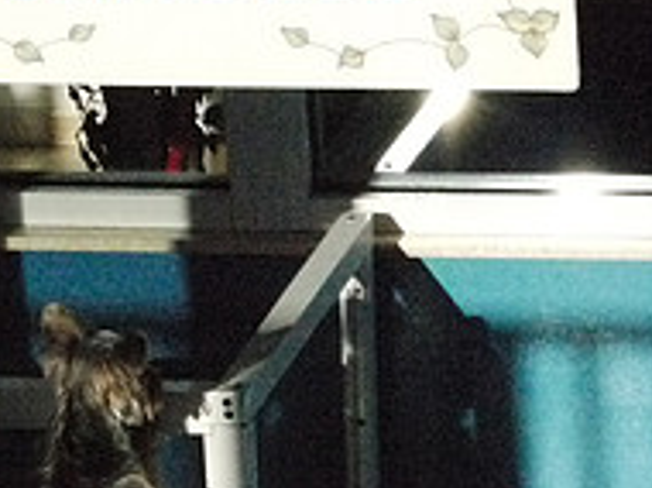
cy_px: 503
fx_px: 5173
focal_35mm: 275
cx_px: 841
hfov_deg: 7.1
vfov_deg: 5.4
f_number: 11
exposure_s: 1/4000
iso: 3200
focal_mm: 45
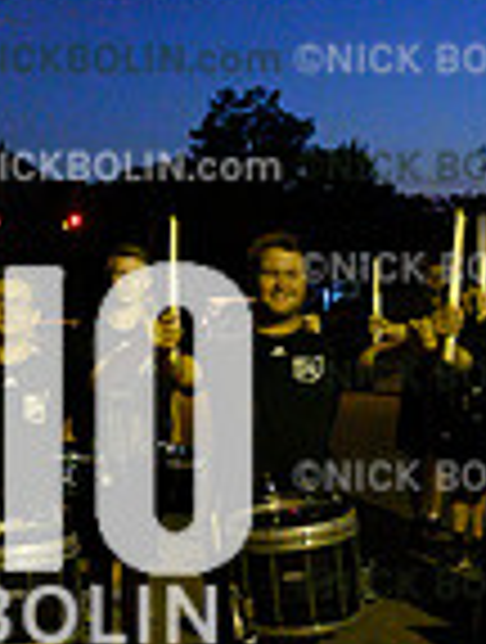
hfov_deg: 14.3
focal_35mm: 101
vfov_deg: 19.3
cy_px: 477
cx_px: -68
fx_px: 1882
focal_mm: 26
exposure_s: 1/400
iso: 32000
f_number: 4
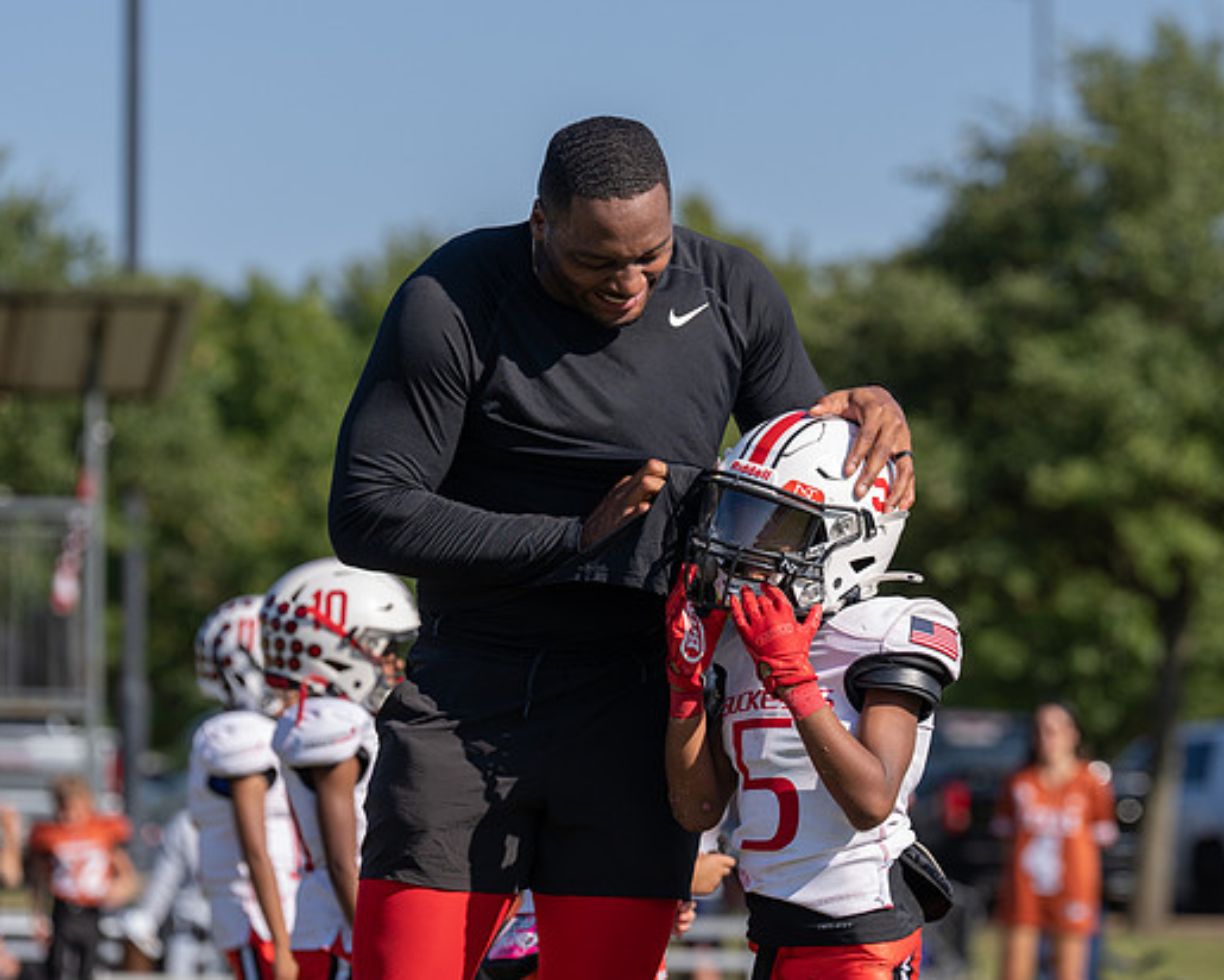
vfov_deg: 6.8
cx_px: 696
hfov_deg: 8.5
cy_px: 431
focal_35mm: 226
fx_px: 8187
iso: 100
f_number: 4.5
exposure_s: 1/800
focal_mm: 176
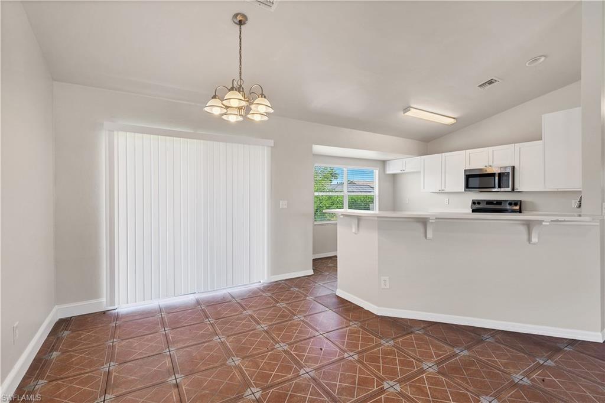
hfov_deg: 96.8
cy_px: 202
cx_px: 302
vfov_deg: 73.7
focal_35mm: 16
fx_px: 269
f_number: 8
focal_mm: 16
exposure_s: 1/60
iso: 400
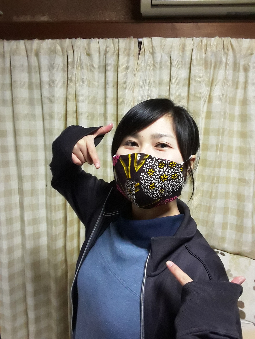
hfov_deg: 46.8
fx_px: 295
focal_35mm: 30
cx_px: 128
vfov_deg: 60.0
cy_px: 170
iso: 400
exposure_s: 1/25
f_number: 1.9
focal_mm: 2.2
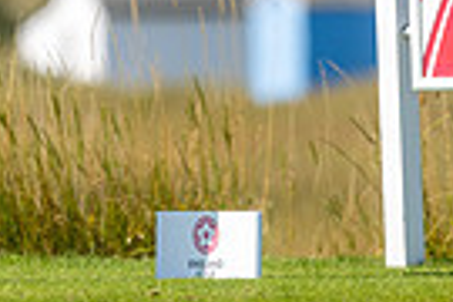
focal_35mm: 1287
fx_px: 16193
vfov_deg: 1.1
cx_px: 161
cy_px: -310
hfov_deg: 1.6
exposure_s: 1/800
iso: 160
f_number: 5.6
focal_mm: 300
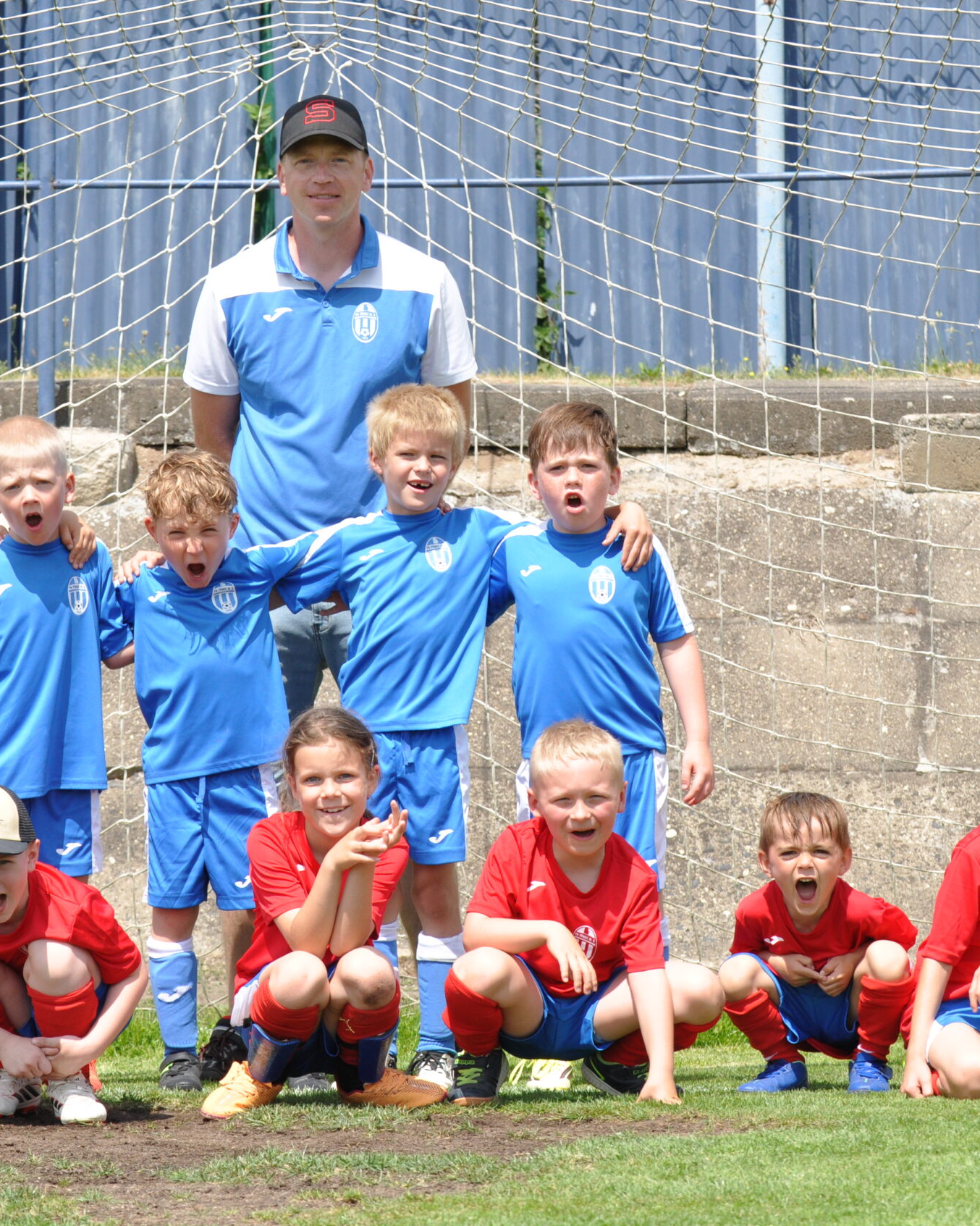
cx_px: 409
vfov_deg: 10.7
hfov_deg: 8.6
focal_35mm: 181
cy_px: 613
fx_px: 6553
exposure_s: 1/1000
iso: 500
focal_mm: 85
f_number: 6.3
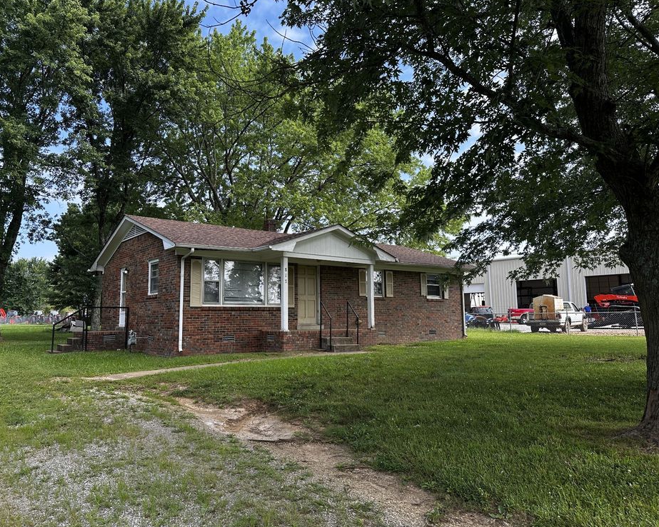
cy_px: 256
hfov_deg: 65.9
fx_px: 507
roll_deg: -1.0
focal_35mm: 26
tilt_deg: +5.4
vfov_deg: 54.9
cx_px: 296
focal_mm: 6.86
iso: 80
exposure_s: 1/864
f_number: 1.78
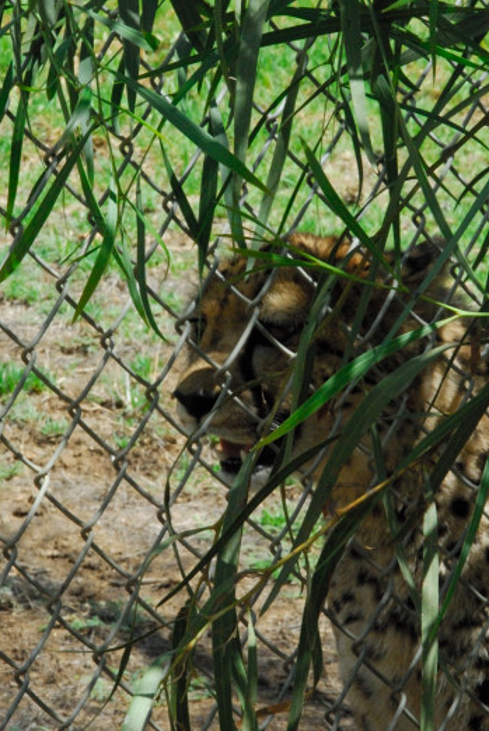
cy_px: 371
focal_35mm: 233
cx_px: 277
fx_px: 4729
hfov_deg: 5.9
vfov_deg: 8.8
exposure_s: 1/90
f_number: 36
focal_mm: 135
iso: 1600
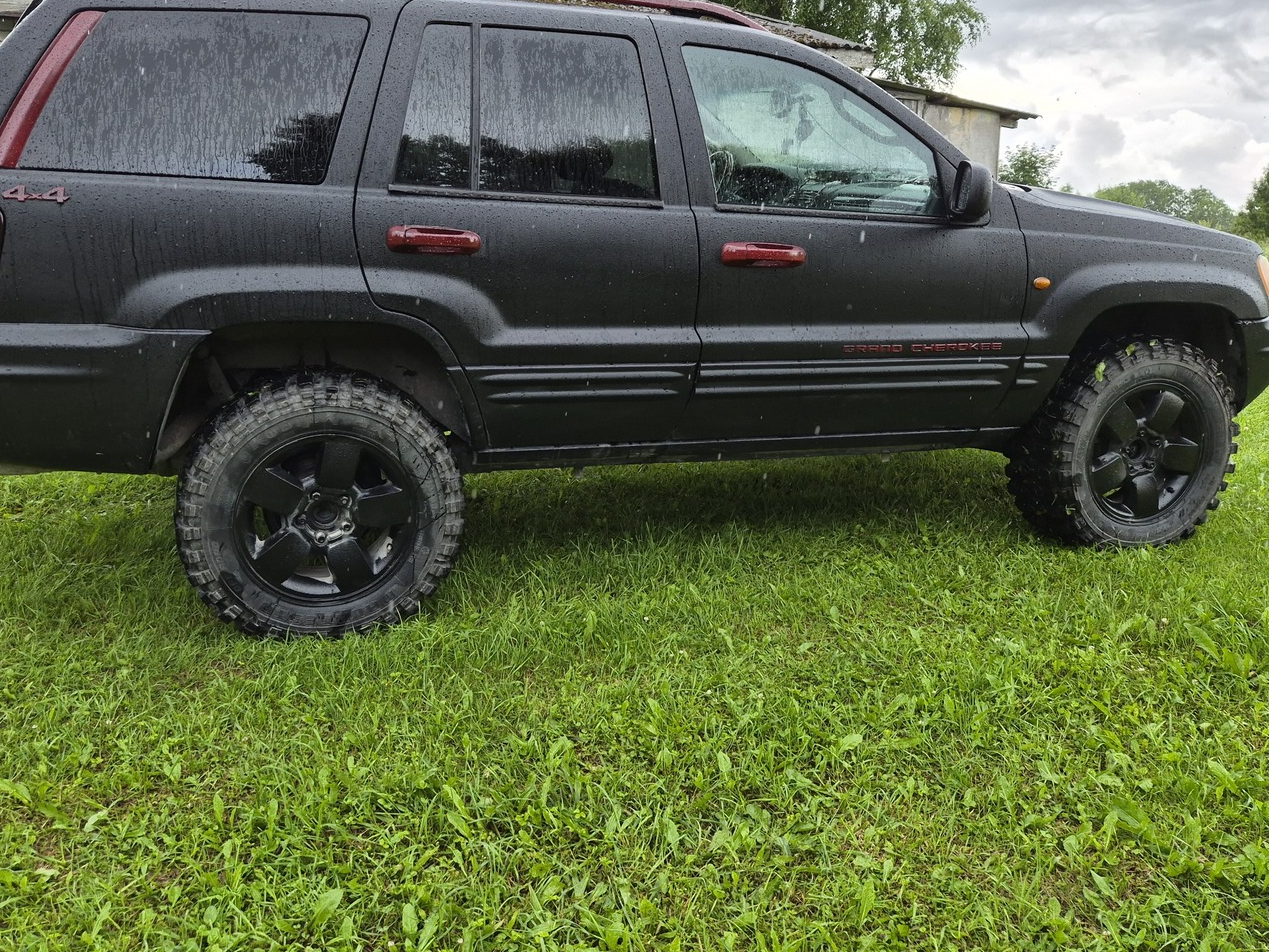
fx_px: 1063
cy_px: 403
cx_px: 552
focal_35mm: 29
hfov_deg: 61.4
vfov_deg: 48.1
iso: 80
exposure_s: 1/1032
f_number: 1.8
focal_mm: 5.4
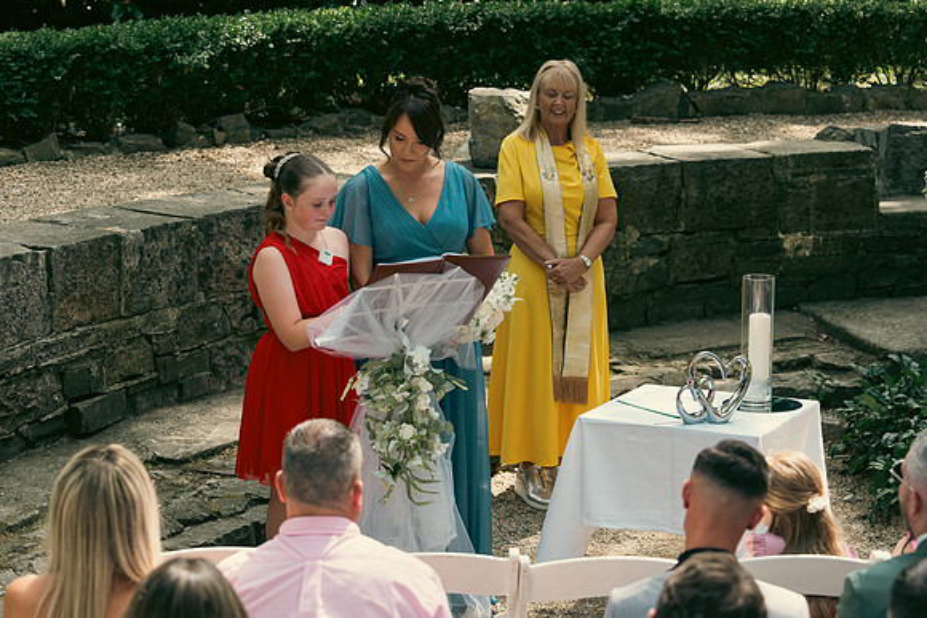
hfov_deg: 19.5
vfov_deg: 13.0
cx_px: 464
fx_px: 2704
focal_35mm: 105
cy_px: 309
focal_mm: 70
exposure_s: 1/320
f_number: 3.5
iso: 320
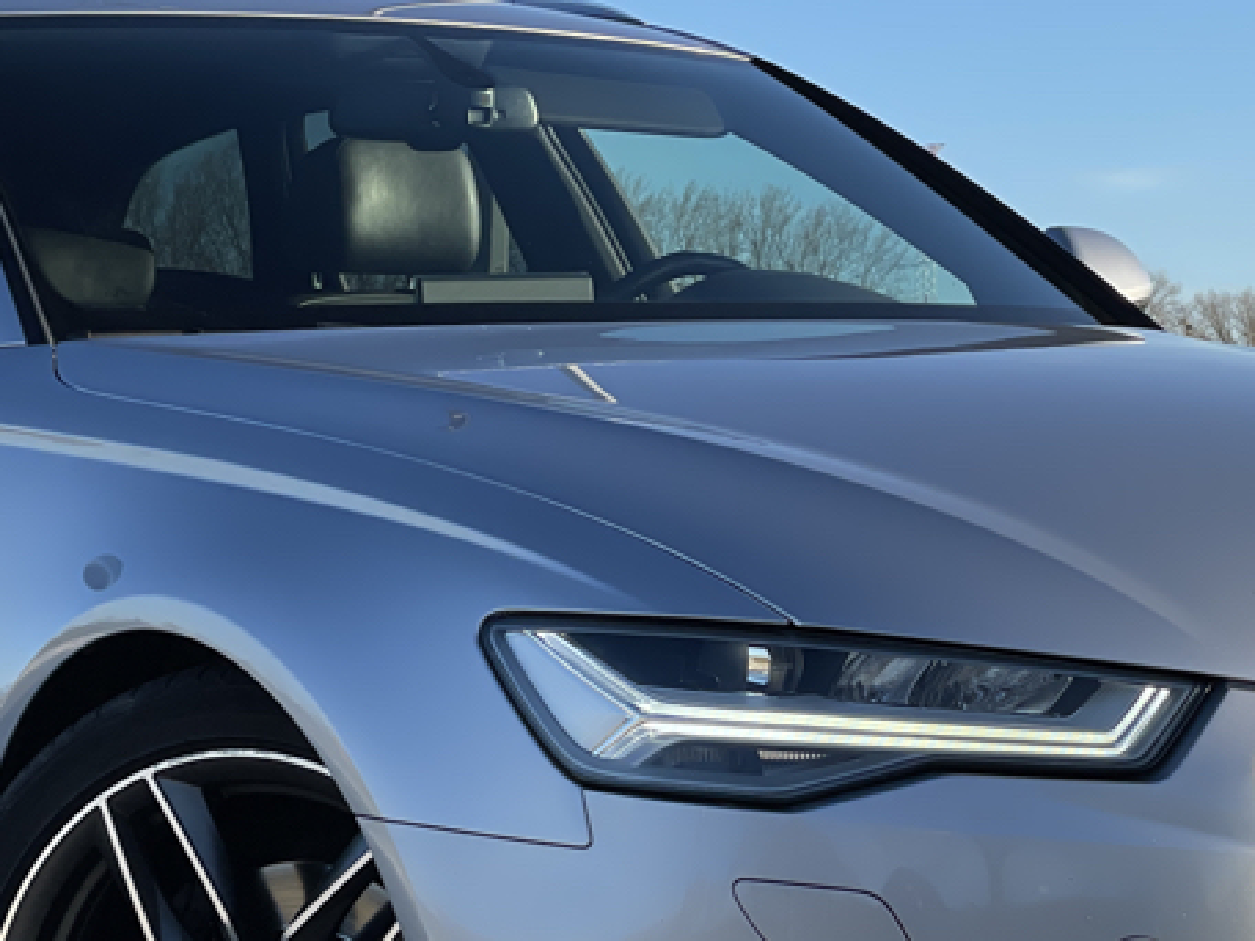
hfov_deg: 17.1
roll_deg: -0.1
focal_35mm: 115
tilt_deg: -0.5
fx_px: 4169
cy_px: 638
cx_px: 881
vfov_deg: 12.9
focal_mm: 6
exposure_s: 1/1546
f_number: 2
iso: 25
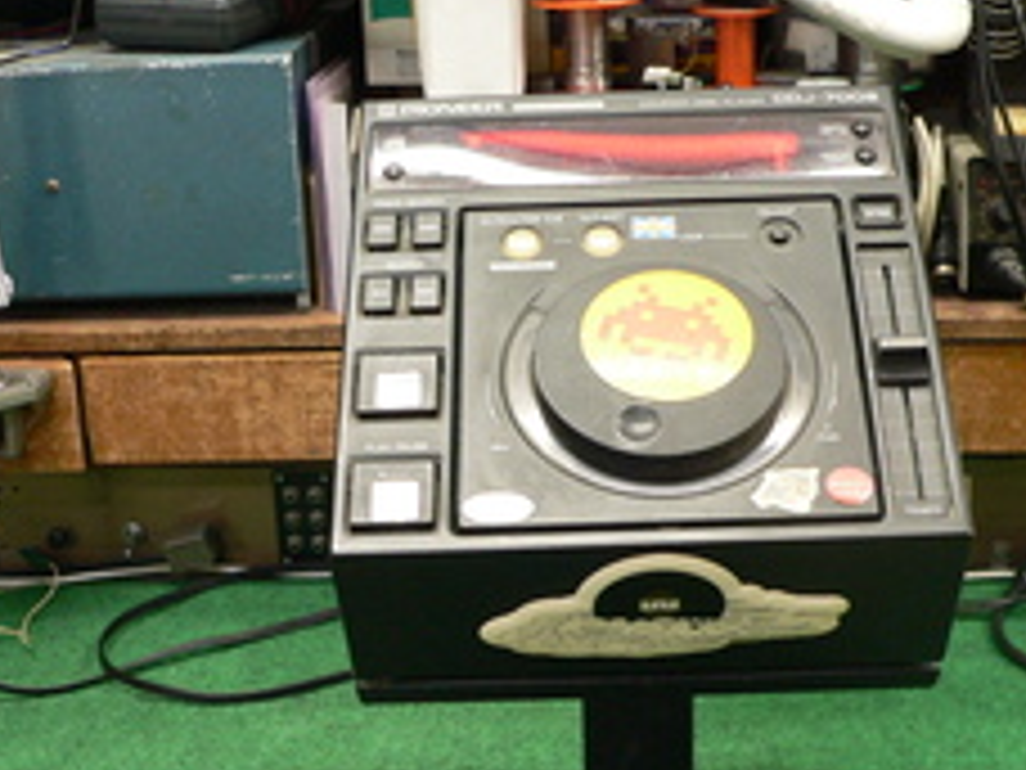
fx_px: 1778
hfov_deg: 32.2
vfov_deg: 24.2
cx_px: 554
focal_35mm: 60
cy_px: 547
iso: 200
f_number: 2.8
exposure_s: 1/15
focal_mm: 6
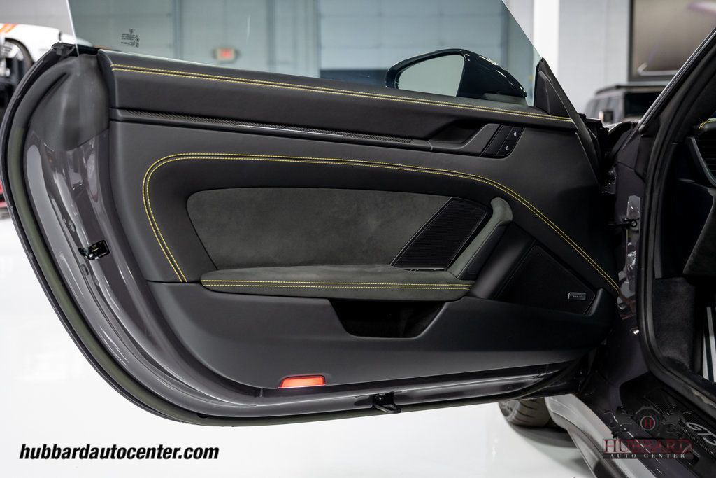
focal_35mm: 42
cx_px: 358
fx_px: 835
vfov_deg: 31.9
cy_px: 239
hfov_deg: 46.4
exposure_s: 1/60
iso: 1250
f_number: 4
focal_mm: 42
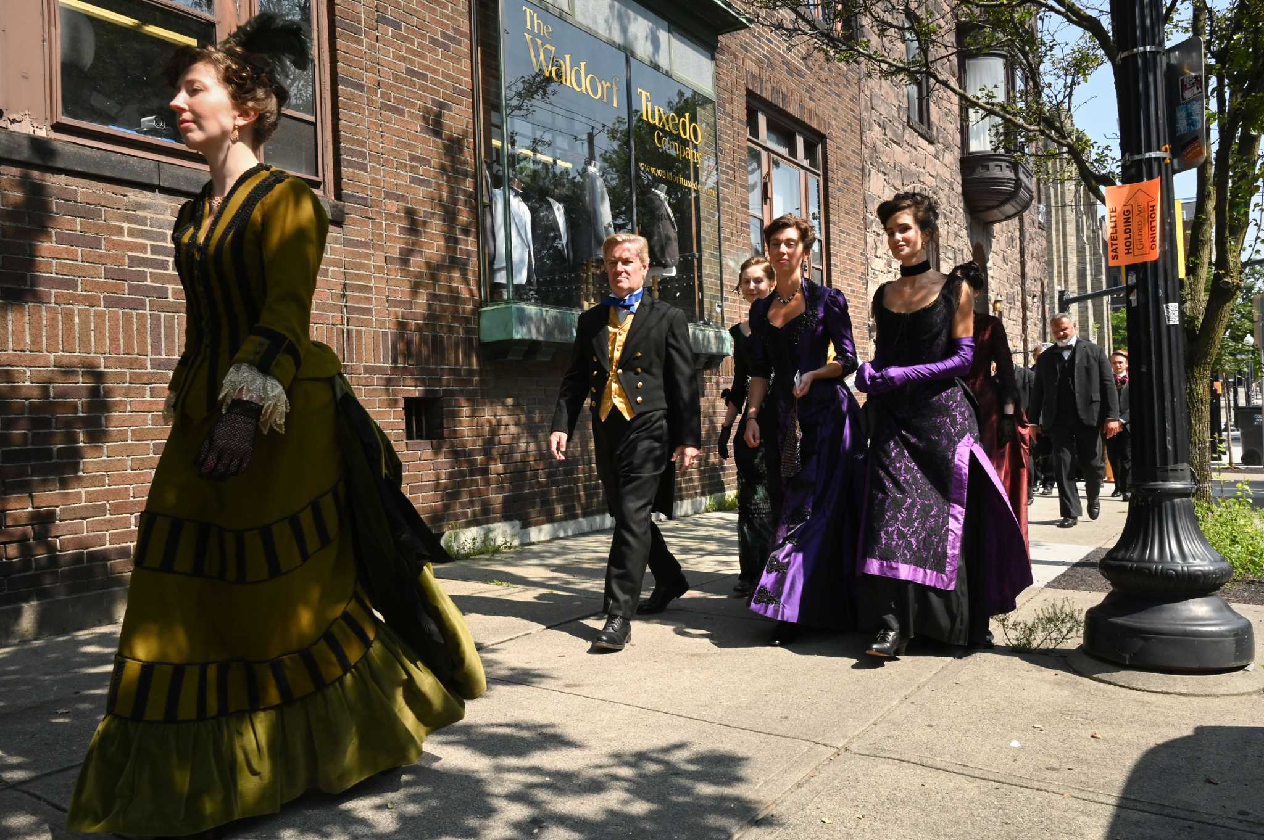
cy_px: 420
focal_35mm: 27
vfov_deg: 47.9
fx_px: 947
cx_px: 632
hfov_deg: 67.4
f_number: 16
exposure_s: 1/500
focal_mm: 27
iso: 1250
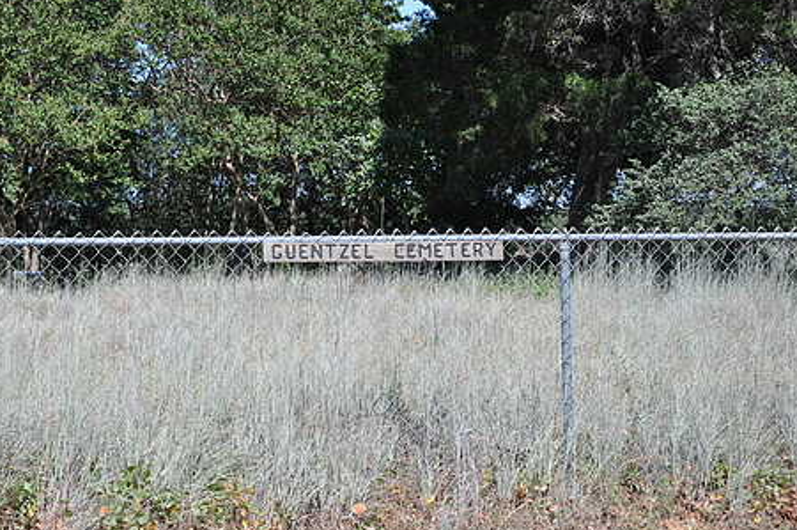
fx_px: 1496
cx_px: 303
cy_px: 258
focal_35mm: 68
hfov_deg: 29.7
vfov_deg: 20.1
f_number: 6.3
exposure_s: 1/160
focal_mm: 35
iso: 200
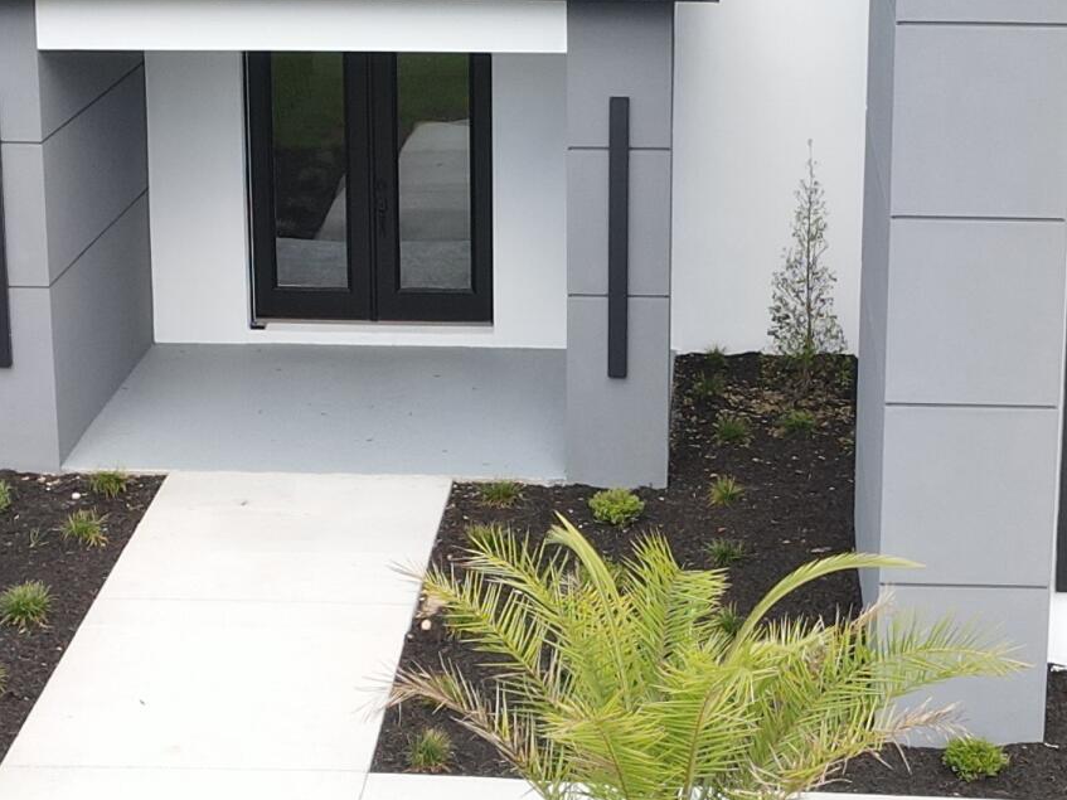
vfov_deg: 17.4
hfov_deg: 23.0
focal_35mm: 85
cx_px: 578
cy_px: 365
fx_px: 2620
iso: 100
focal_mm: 4.5
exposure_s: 1/100
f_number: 2.8
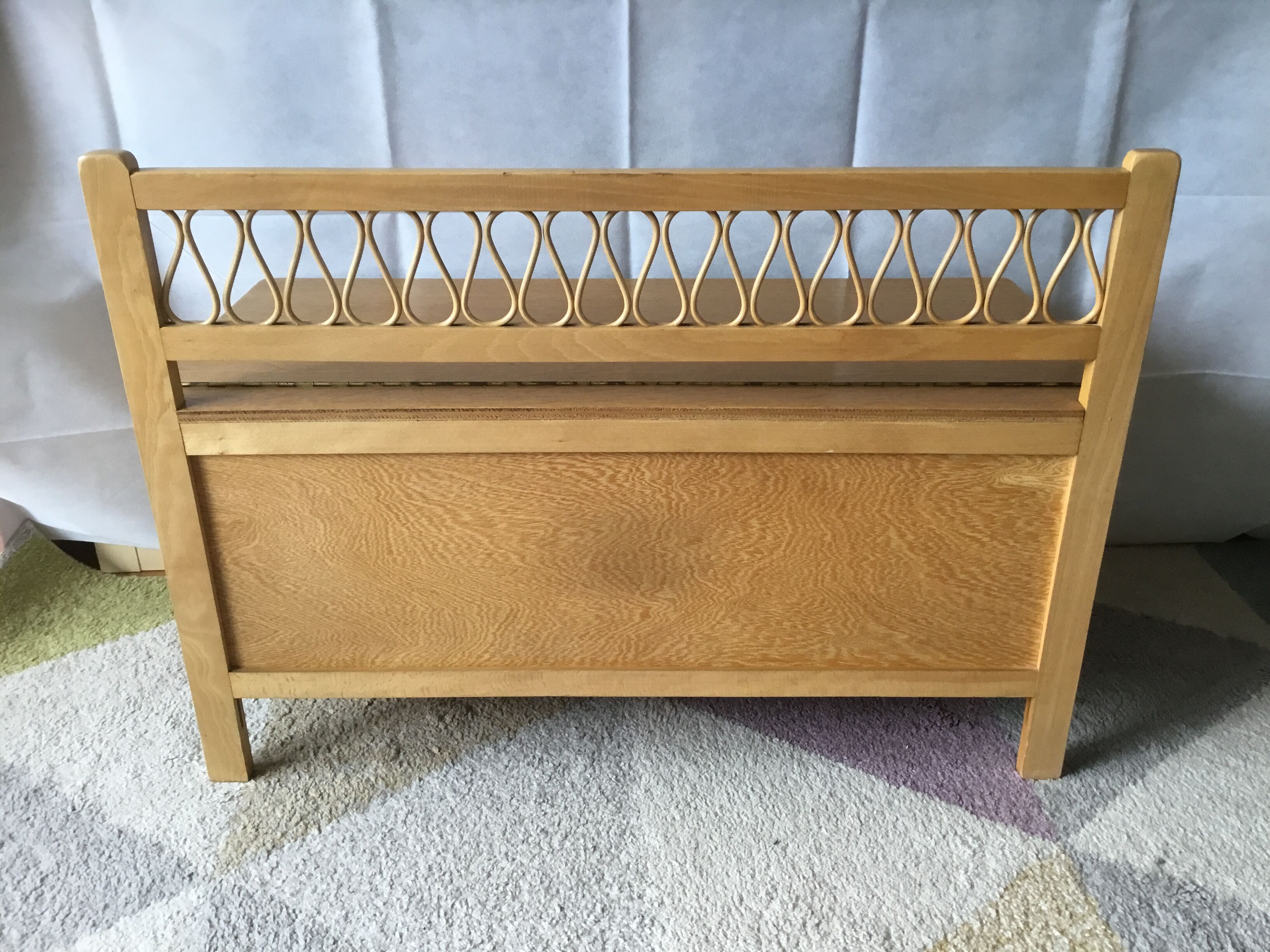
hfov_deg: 58.4
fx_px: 1137
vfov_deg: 45.4
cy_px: 476
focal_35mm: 31
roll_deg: -0.2
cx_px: 635
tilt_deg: -25.9
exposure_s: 1/33
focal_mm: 3.3
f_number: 2.4
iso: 100
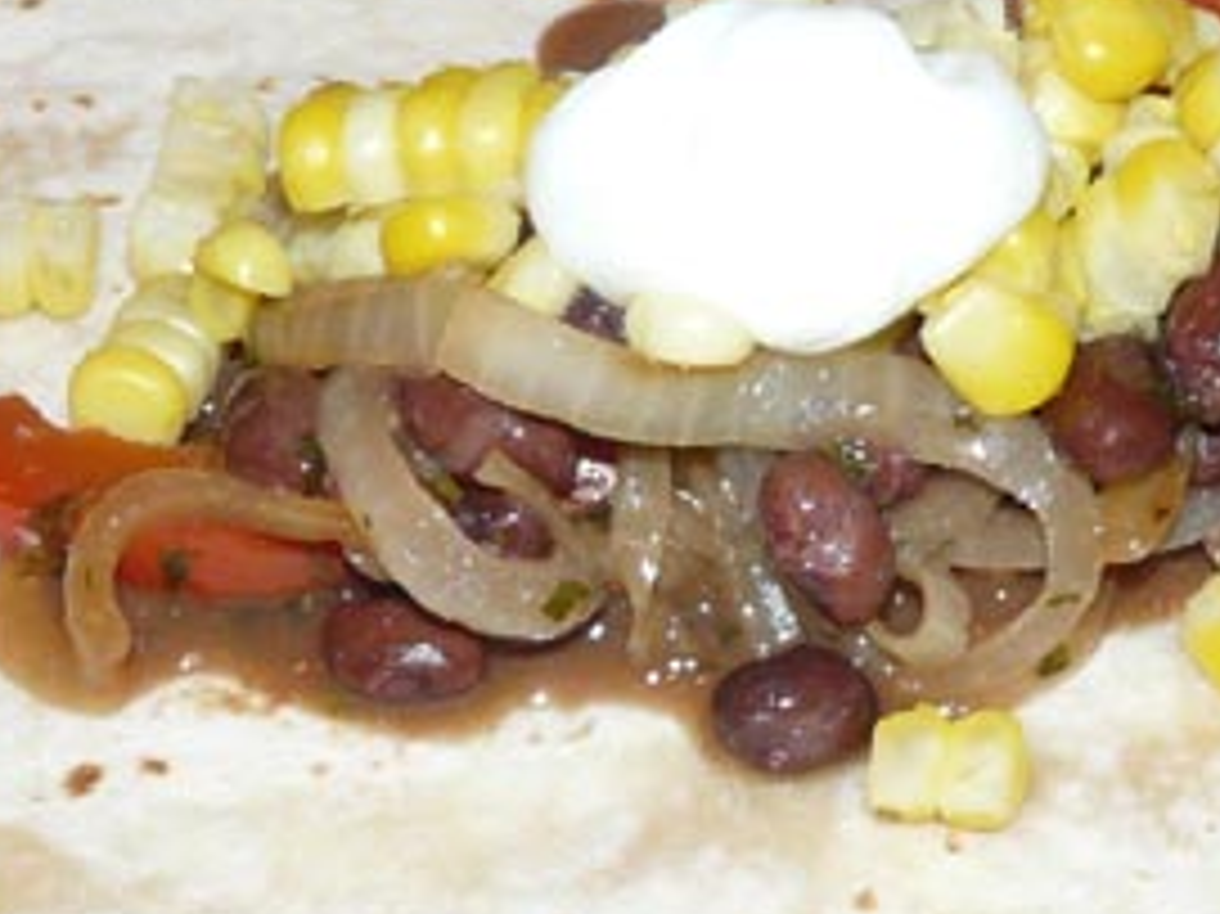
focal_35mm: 136
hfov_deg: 14.5
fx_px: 4791
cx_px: 878
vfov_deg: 10.9
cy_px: 545
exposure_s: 1/30
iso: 100
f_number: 3.2
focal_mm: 6.5
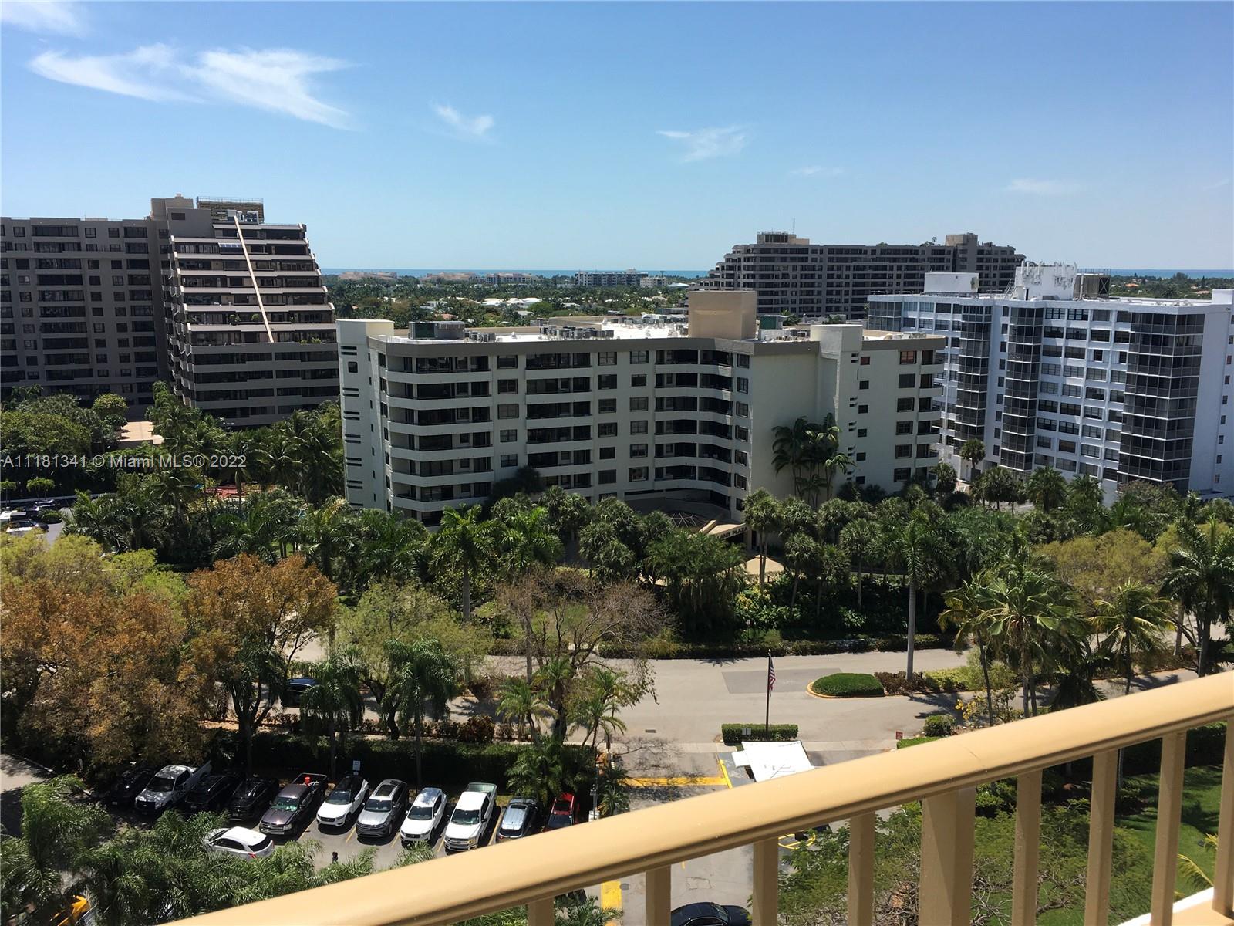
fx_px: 1034
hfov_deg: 61.7
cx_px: 617
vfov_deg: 48.2
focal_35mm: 29
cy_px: 463
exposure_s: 1/1789
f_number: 2.2
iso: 25
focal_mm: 4.15
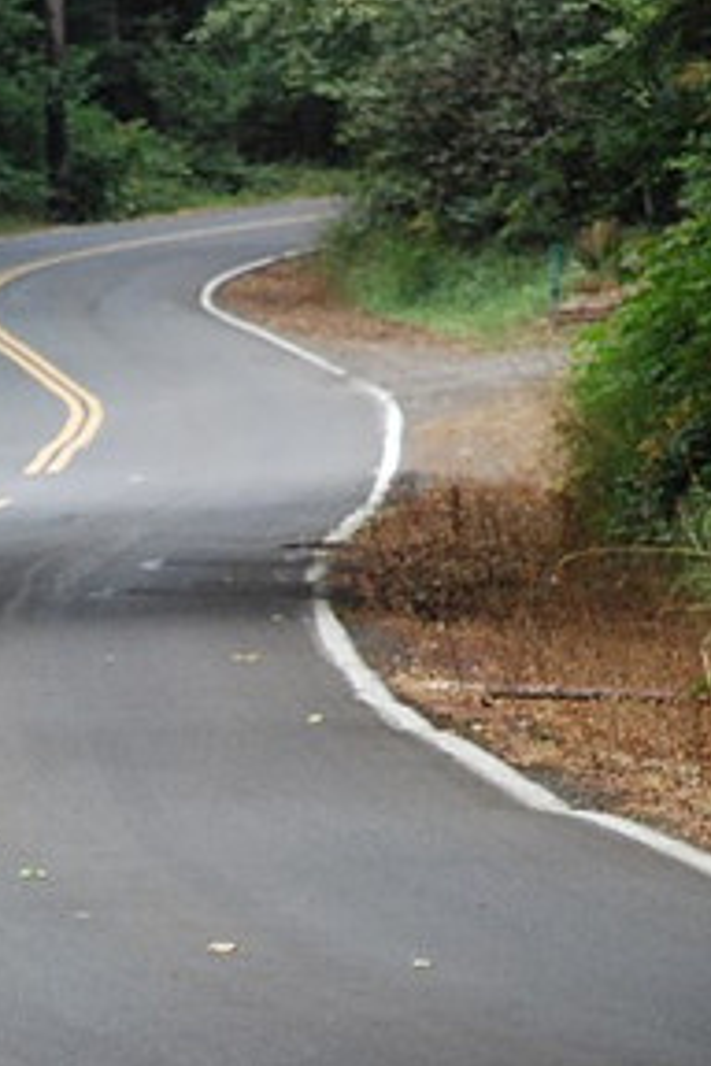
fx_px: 12086
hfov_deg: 3.4
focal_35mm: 408
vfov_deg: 5.1
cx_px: -141
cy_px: 705
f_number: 5.6
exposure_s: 1/250
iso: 1600
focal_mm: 135
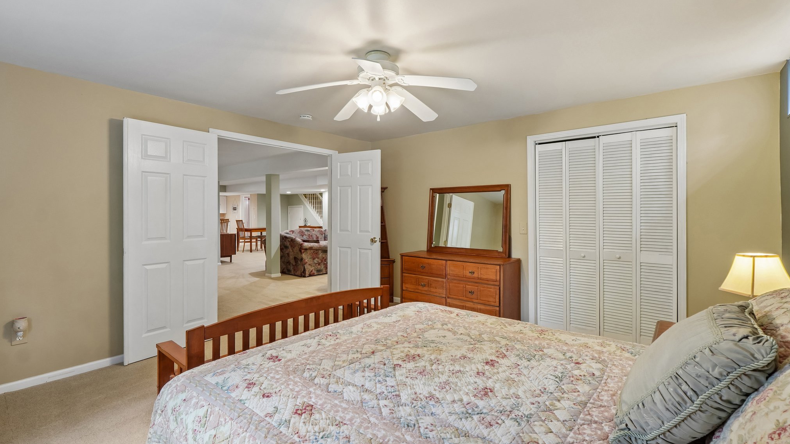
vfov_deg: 62.3
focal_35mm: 18
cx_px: 400
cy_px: 214
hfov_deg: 94.2
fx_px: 367
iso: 400
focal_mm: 11
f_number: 8
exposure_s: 1/8
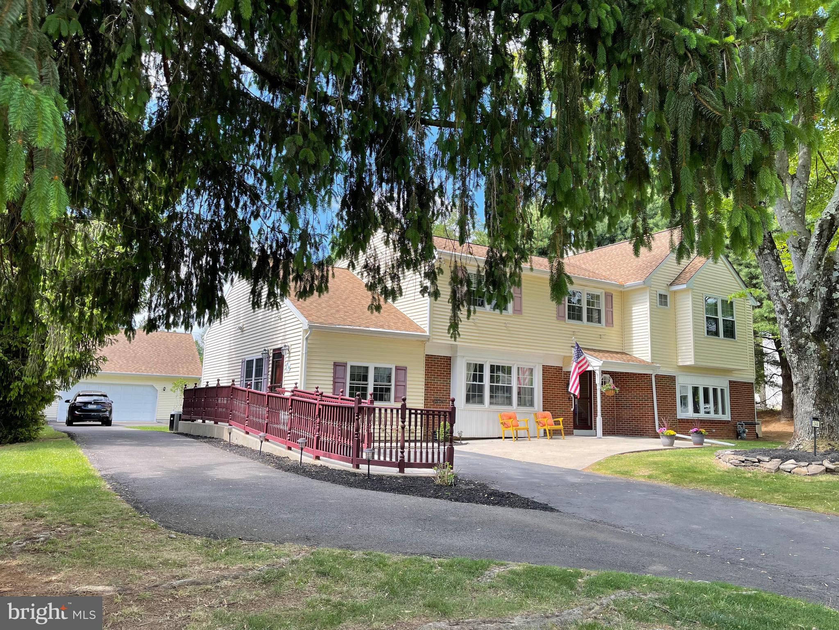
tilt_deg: +8.3
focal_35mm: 25
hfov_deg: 69.4
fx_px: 606
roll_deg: -1.6
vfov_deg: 54.9
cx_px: 420
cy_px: 315
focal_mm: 5.1
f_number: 1.6
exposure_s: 1/848
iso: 32
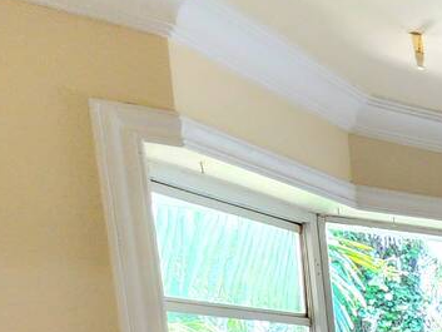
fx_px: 677
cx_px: 889
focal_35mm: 53
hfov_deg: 19.3
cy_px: 481
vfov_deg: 23.0
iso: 160
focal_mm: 2.2
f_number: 2.2
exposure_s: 1/60.2
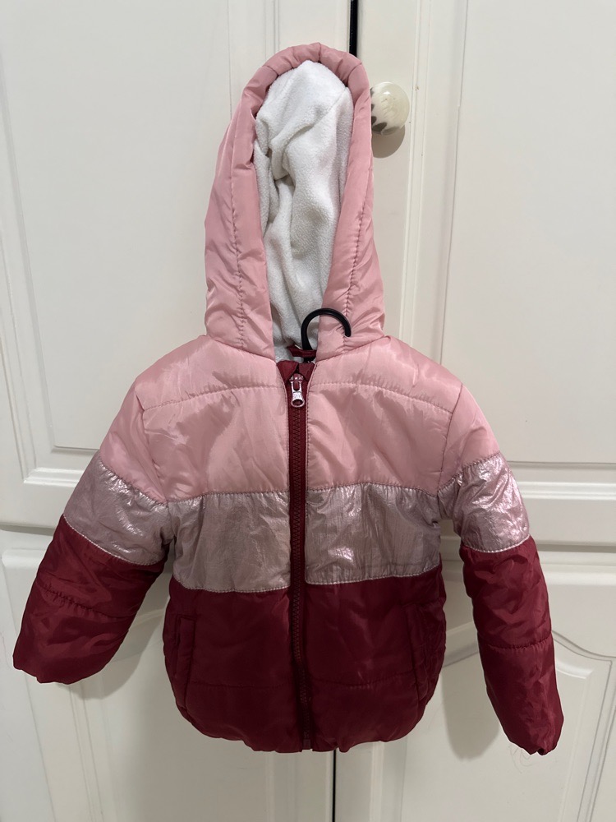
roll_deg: -0.9
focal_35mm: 24
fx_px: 569
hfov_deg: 56.8
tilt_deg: -19.1
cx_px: 308
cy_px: 411
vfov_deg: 71.6
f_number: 1.78
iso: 500
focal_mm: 6.76
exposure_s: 1/50
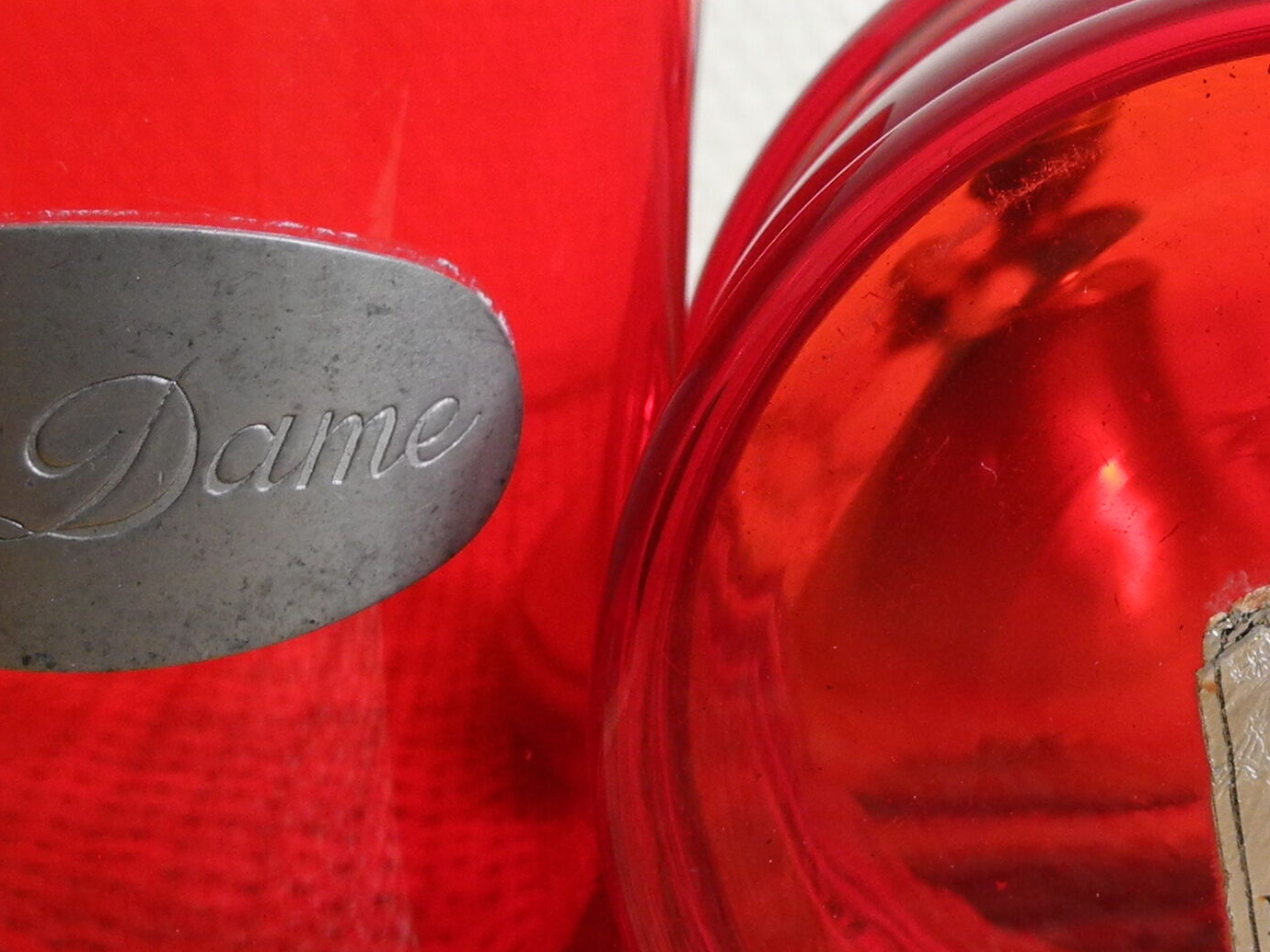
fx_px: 2715
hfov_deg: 24.9
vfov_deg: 19.8
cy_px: 651
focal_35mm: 74
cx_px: 1302
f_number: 2.8
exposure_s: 1/30
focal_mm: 6
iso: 214
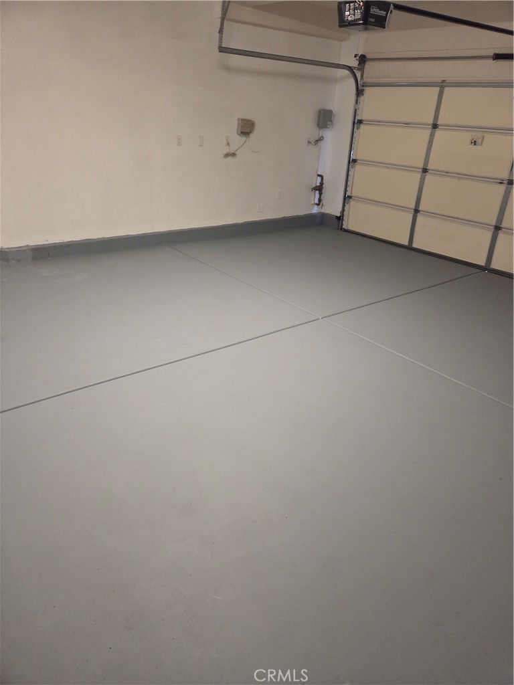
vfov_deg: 73.9
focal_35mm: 23
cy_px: 342
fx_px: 455
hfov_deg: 58.9
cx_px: 257
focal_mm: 5.4
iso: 1250
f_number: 1.8
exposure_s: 1/120
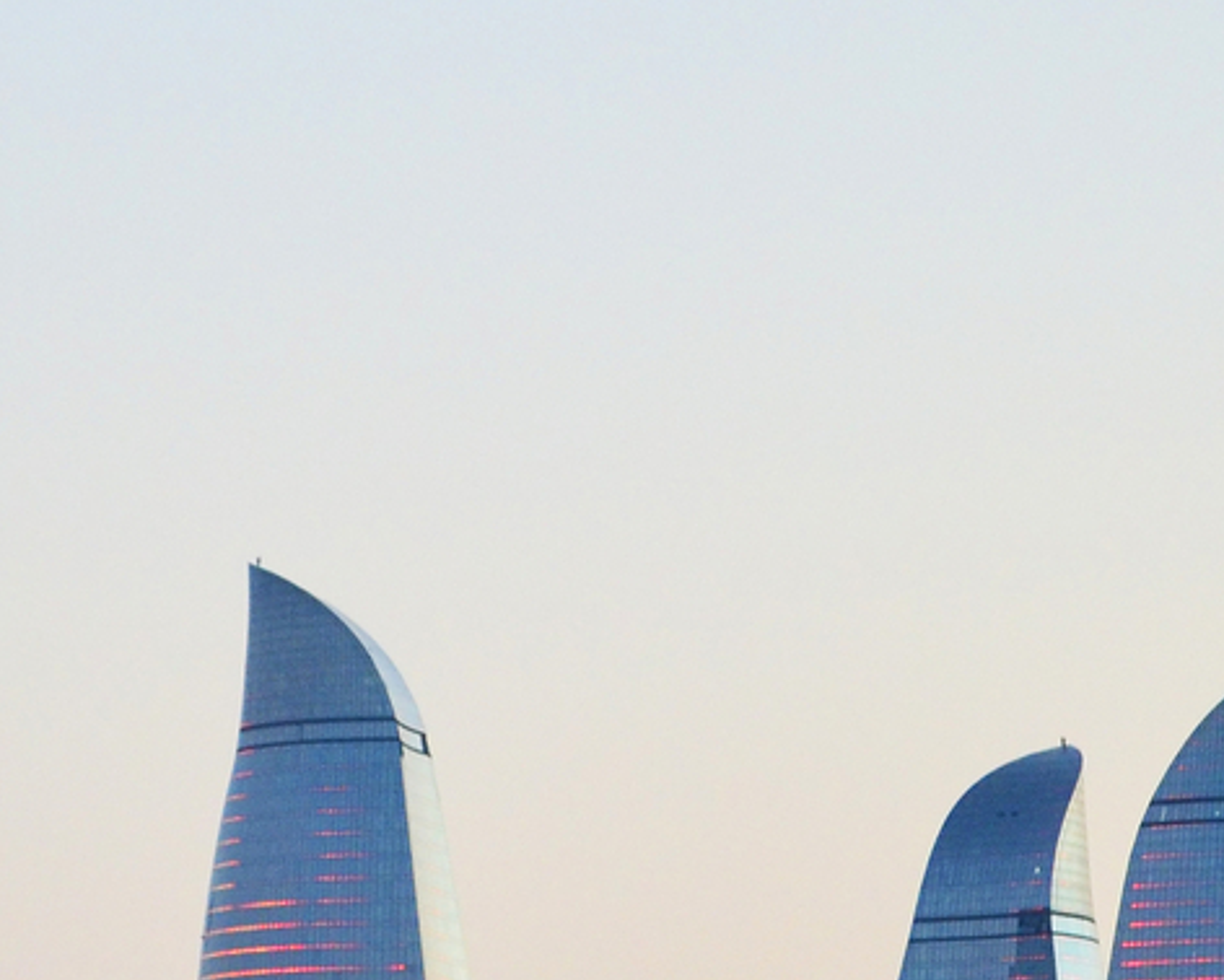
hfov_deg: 6.5
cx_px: -83
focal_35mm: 298
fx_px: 10800
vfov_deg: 5.2
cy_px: 1502
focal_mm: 50
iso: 800
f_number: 5.6
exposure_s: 1/25
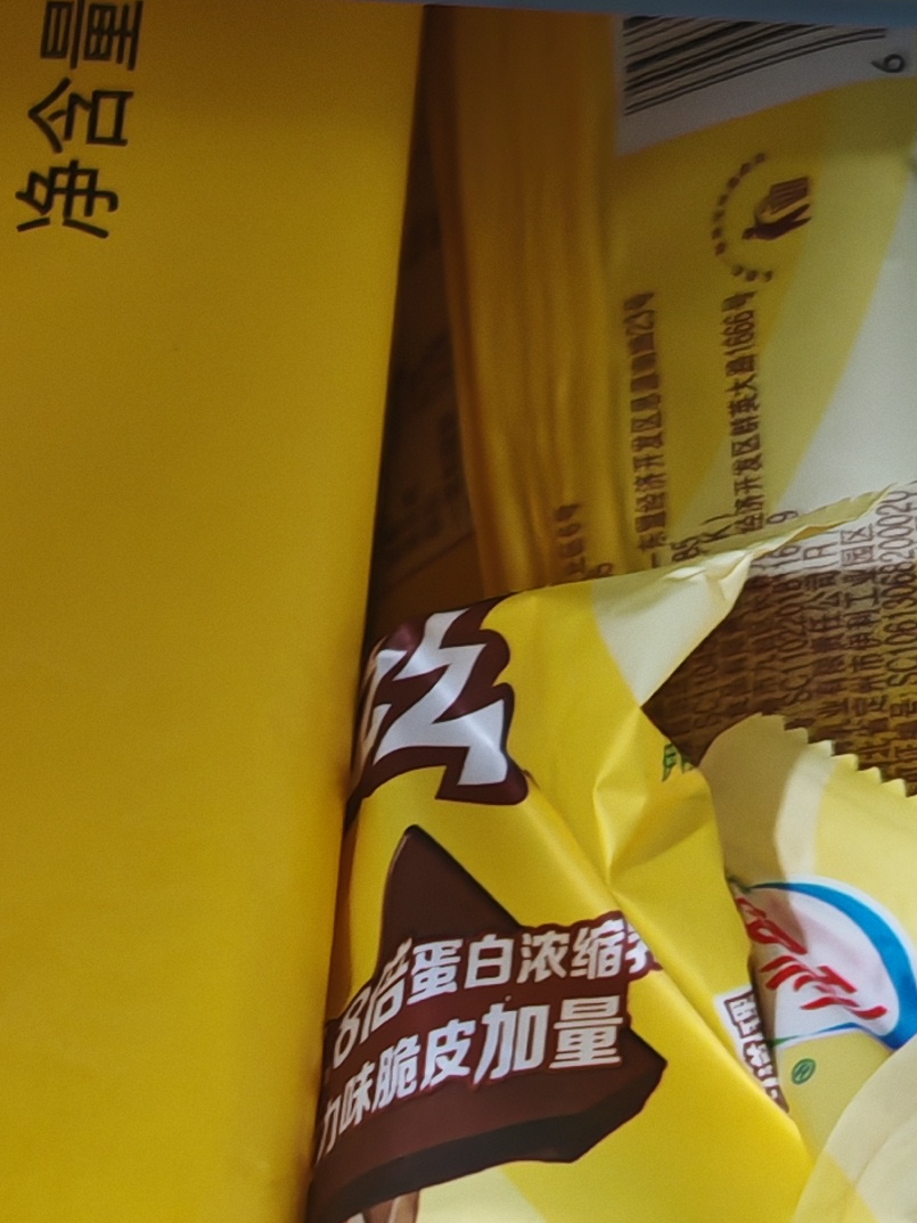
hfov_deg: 14.0
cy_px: 961
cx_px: -137
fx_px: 3639
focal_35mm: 103
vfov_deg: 18.9
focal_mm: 6.67
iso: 1250
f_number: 1.9
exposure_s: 1/25
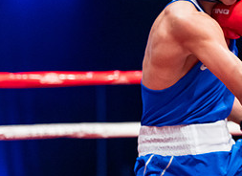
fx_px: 1418
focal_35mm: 205
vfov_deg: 7.1
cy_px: 12
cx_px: 352
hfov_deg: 9.5
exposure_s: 1/1000
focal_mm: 72
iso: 3200
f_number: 2.5
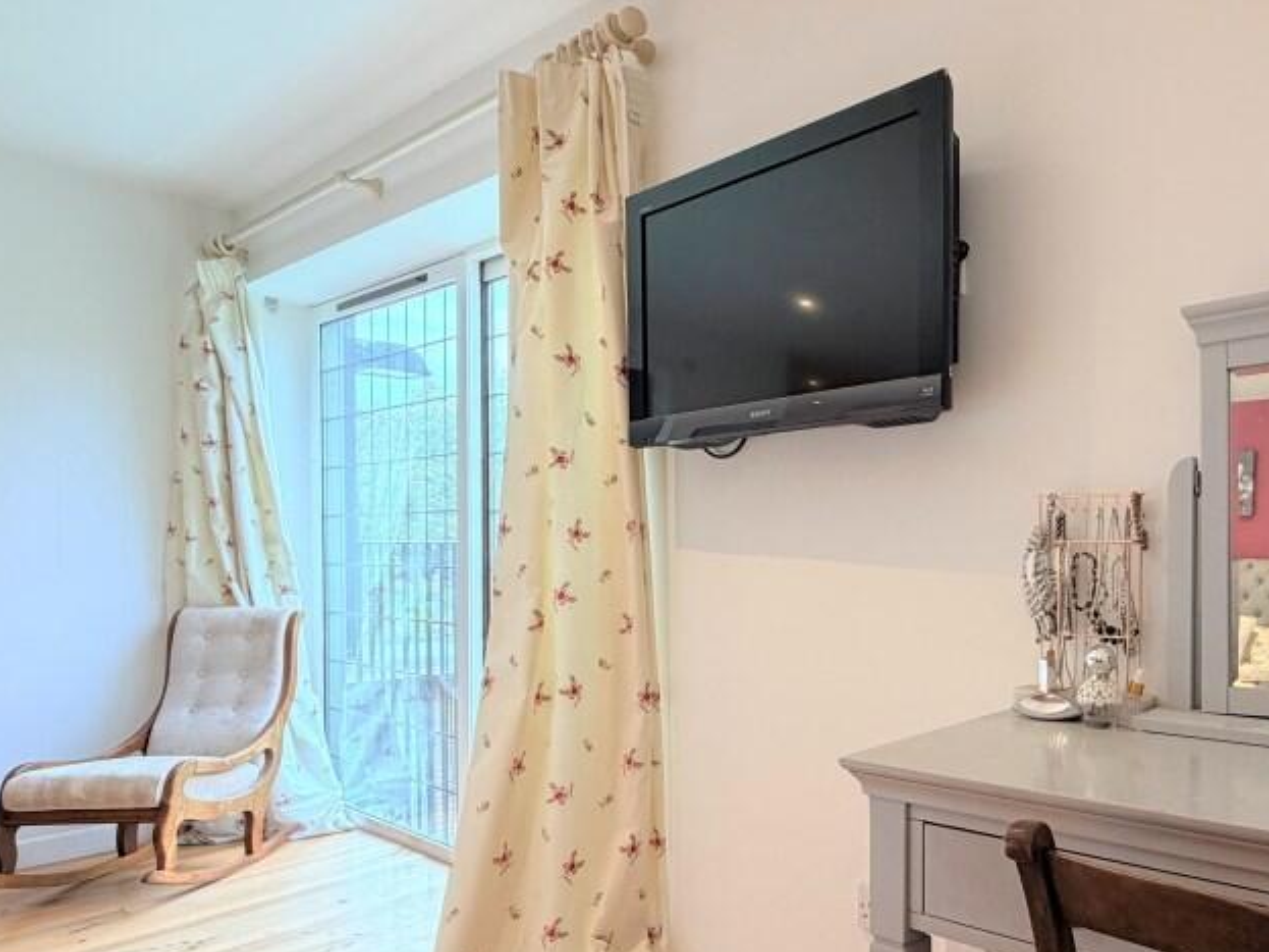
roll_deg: +0.4
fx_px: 843
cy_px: 585
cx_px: 998
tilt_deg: -1.9
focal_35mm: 23
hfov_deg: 67.6
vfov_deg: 58.2
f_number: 2.2
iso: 200
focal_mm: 2.22
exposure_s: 1/100
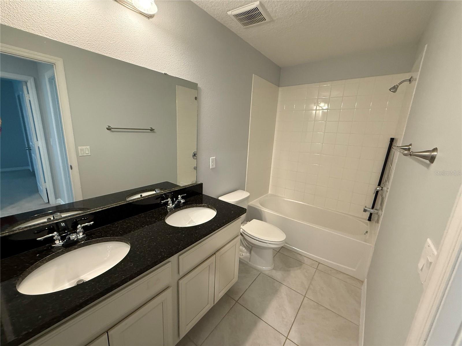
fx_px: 187
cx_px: 231
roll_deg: -3.3
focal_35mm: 14
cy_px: 173
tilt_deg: -13.0
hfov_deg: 102.1
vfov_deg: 85.7
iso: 320
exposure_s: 1/60
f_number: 2.2
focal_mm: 2.22
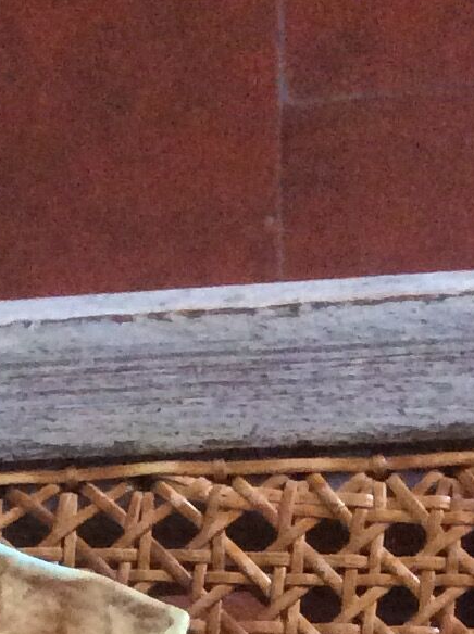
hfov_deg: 10.1
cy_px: 1352
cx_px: -234
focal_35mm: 142
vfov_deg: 12.0
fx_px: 2600
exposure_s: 1/25
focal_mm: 3.3
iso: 320
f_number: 2.4
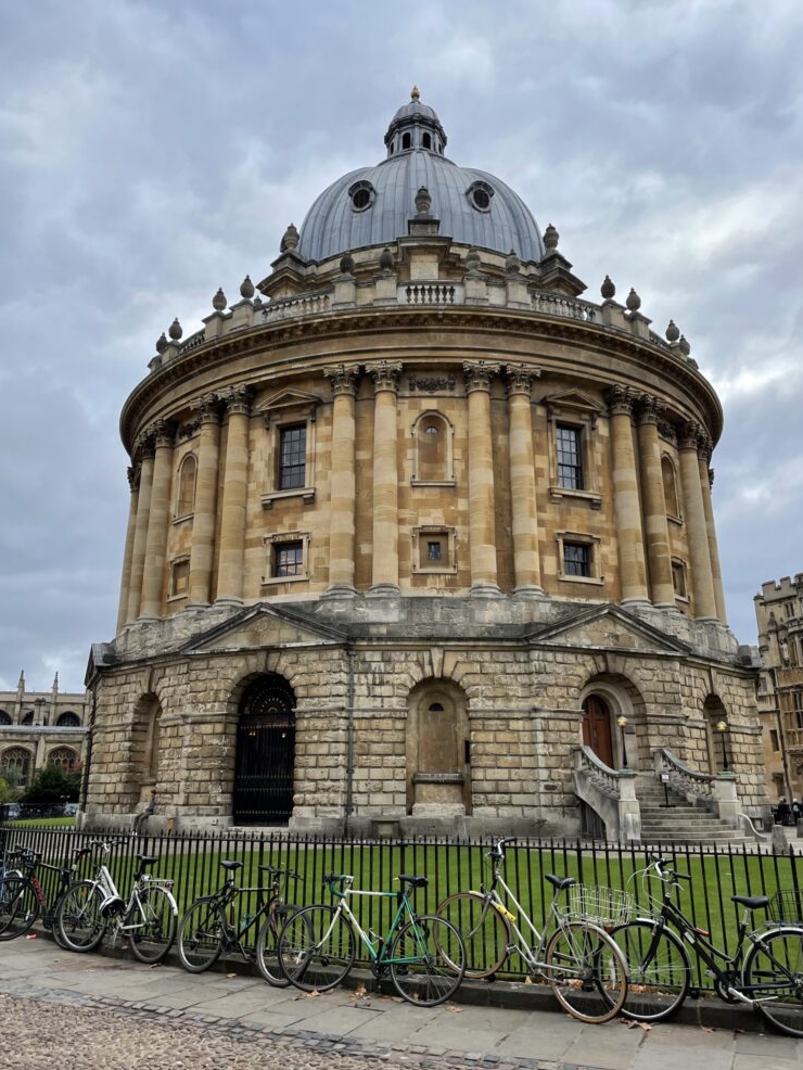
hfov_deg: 51.4
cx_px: 392
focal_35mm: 27
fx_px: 835
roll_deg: +0.2
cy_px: 542
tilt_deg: +16.9
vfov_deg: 65.3
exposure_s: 1/647
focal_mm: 4.2
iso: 32
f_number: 1.6
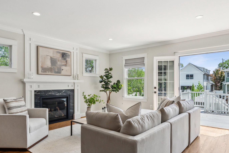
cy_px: 84
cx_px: 122
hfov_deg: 73.6
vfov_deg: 53.1
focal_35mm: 24
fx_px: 153
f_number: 7.1
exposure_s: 1/400
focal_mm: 16
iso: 640
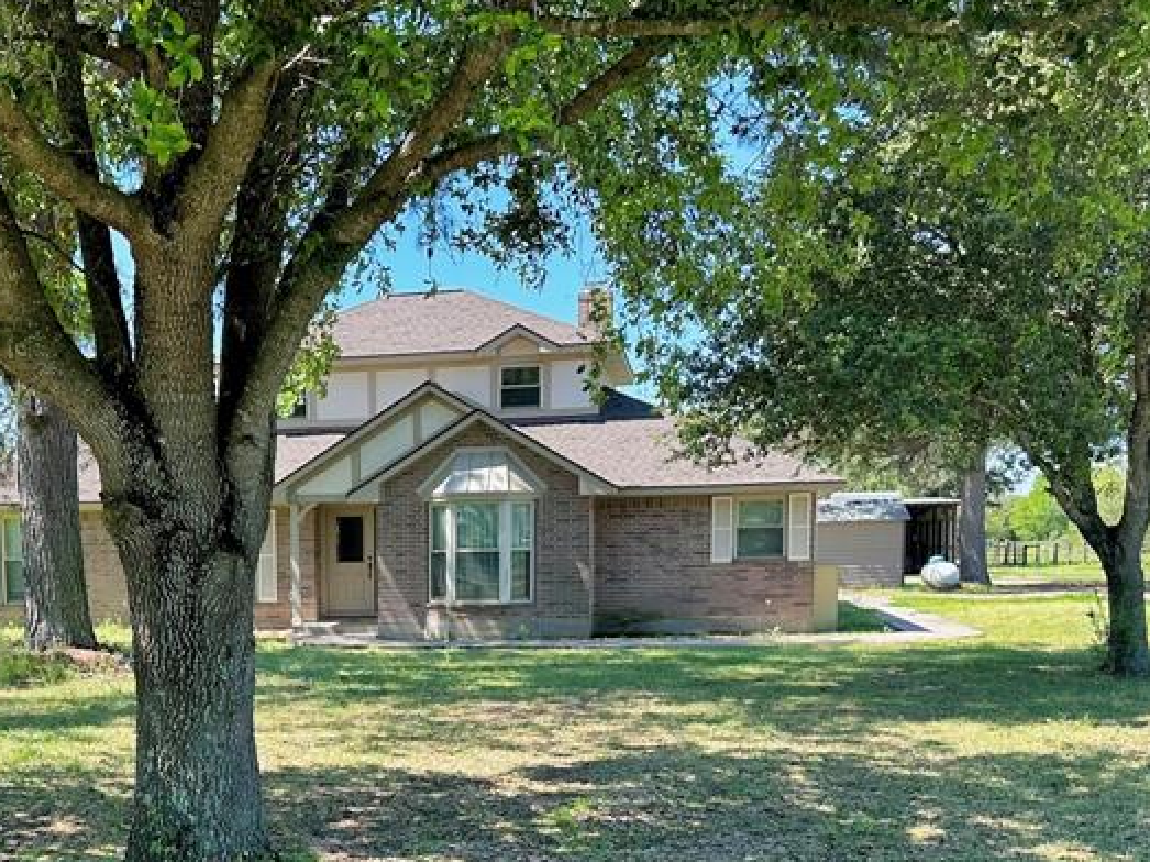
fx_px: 1561
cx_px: 290
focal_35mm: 47
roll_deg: -0.2
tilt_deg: -5.6
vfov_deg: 30.1
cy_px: 688
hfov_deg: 39.4
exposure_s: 1/864
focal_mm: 6.86
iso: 80
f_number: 1.78
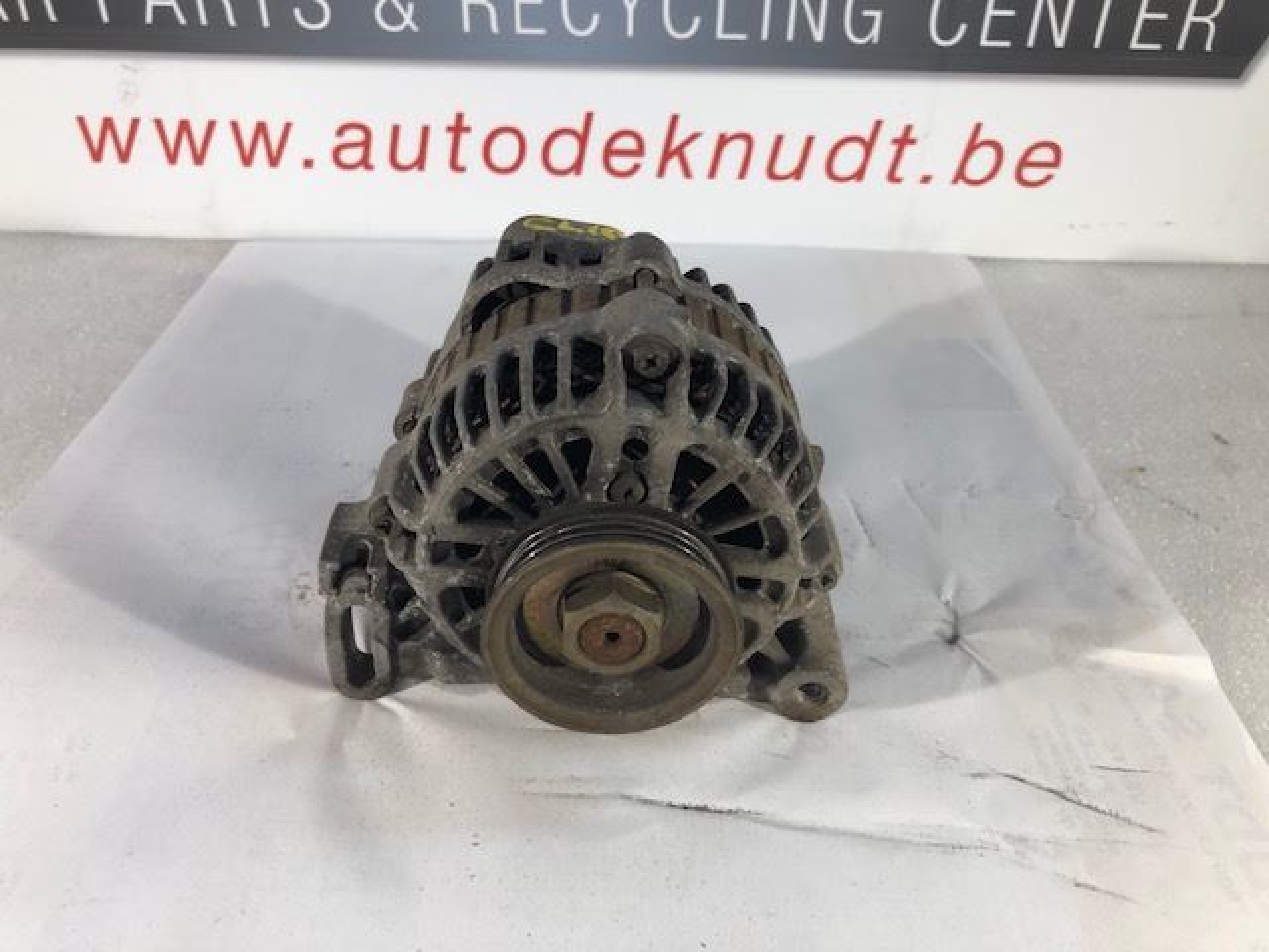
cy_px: 476
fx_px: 1026
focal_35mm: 28
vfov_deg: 49.7
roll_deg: -1.5
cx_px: 634
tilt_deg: -35.3
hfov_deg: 63.4
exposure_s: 1/50
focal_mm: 3.99
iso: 32
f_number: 1.8
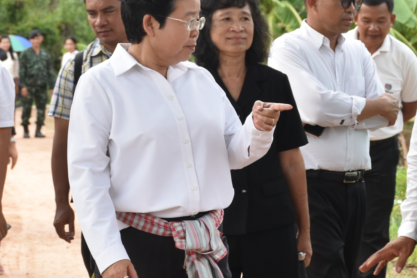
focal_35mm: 202
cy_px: 258
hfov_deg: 10.2
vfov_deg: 6.8
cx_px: 279
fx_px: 2340
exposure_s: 1/200
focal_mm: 56
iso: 400
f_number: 7.1
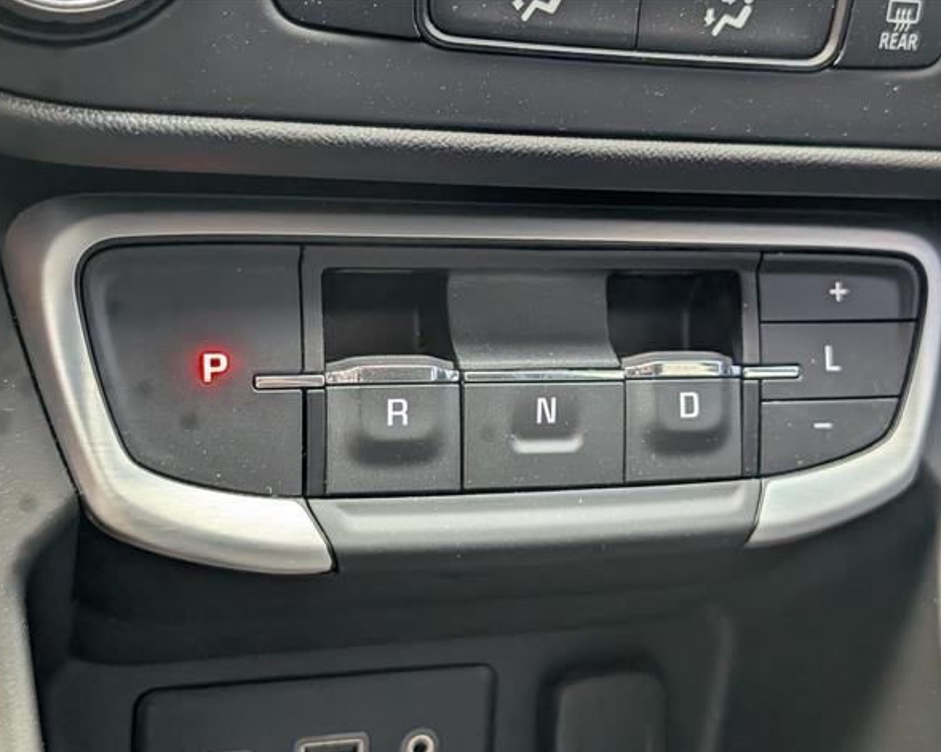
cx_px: 489
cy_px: 378
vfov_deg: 29.1
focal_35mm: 52
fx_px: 1448
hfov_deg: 36.0
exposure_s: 1/213
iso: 269
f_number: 1.68
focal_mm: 6.9
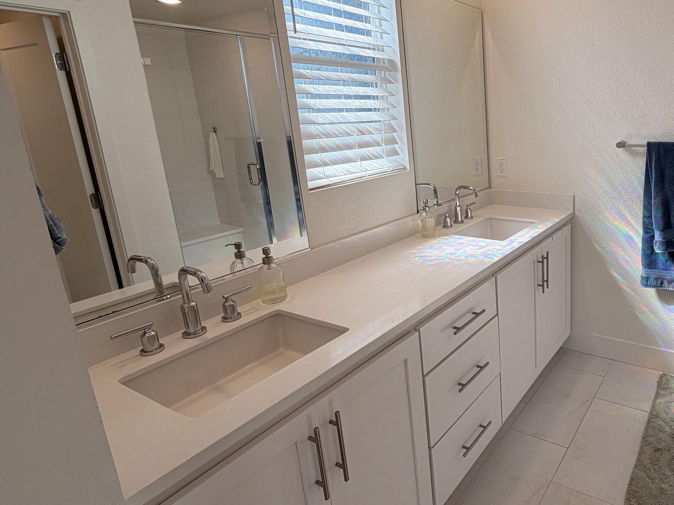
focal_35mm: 23
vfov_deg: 58.6
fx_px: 448
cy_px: 214
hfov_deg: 68.3
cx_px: 518
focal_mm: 2.22
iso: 32
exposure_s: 1/120
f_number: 2.2
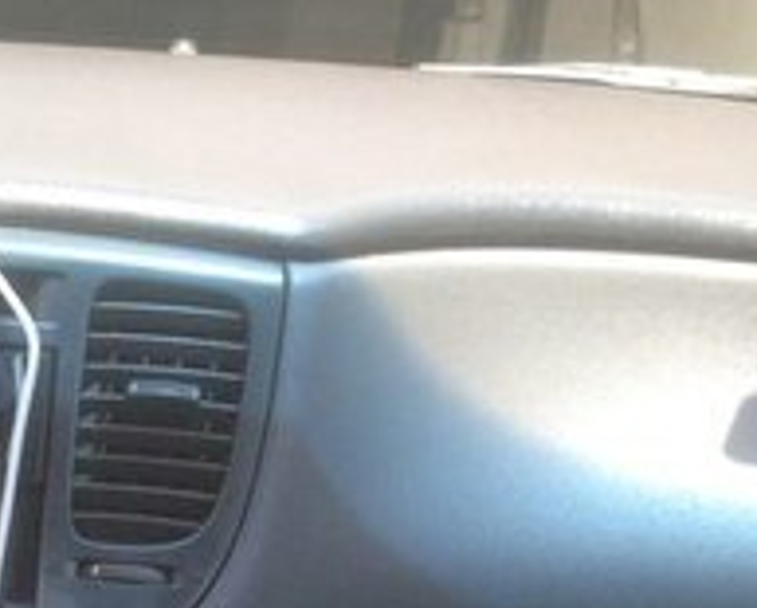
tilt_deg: -12.3
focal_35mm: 110
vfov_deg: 13.7
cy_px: 681
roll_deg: -3.0
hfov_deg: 16.2
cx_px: -326
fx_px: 2468
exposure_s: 1/120
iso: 50
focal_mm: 4.12
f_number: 2.4
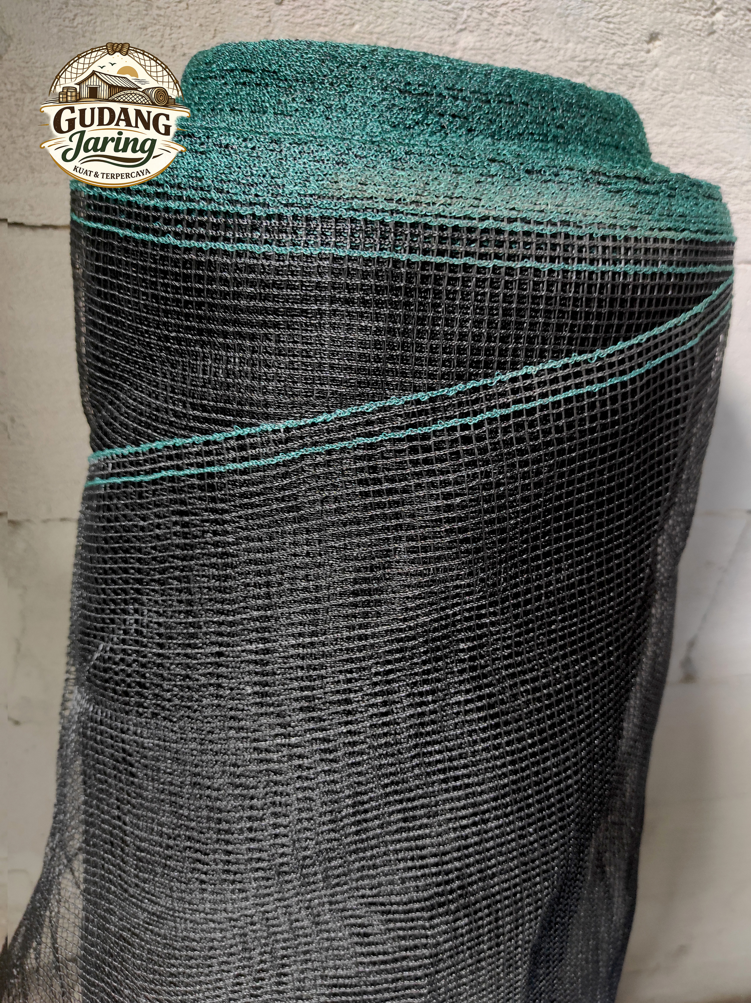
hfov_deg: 54.8
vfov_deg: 69.4
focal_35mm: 25
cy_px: 502
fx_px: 724
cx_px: 376
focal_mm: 5.43
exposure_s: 1/33
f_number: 1.89
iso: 418
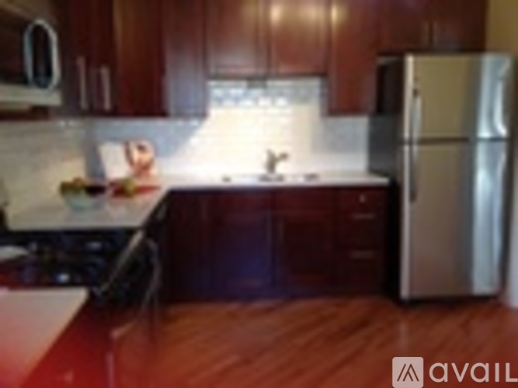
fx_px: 524
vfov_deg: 40.7
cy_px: 194
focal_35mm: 35
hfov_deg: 52.6
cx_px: 259
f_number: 2.4
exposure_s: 1/30
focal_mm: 4.28
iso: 50
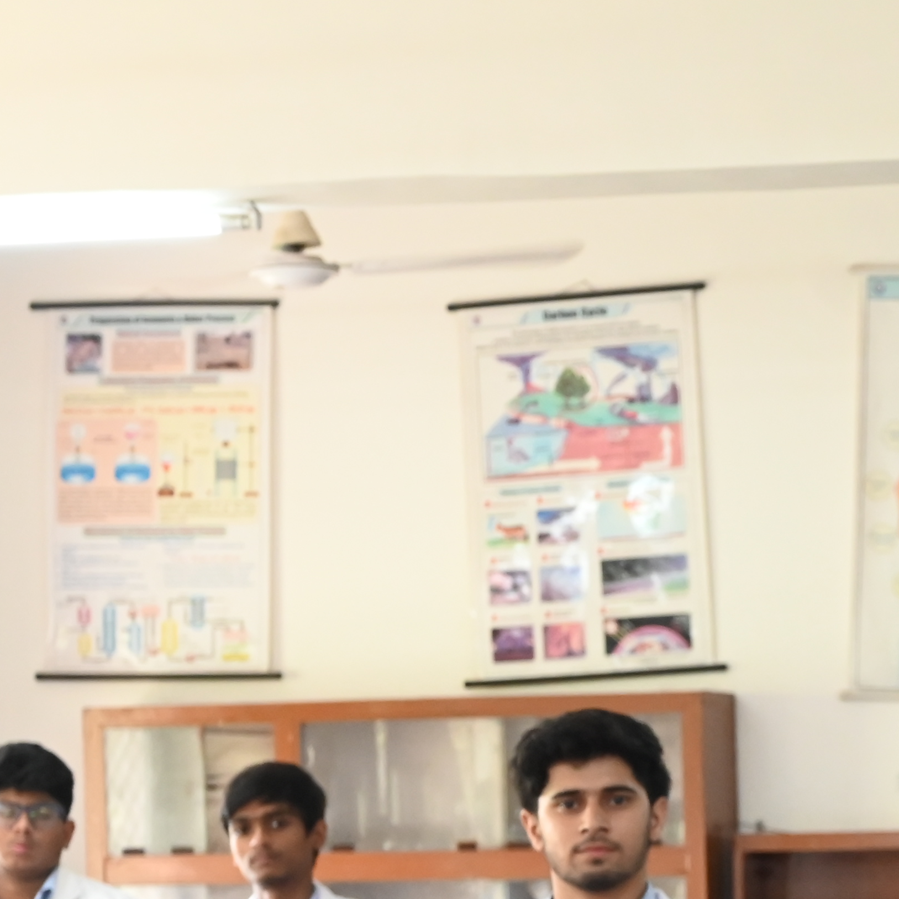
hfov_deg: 11.2
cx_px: 983
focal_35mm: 154
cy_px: 951
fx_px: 4525
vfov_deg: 11.2
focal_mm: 49
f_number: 5.6
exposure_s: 1/80
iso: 2500
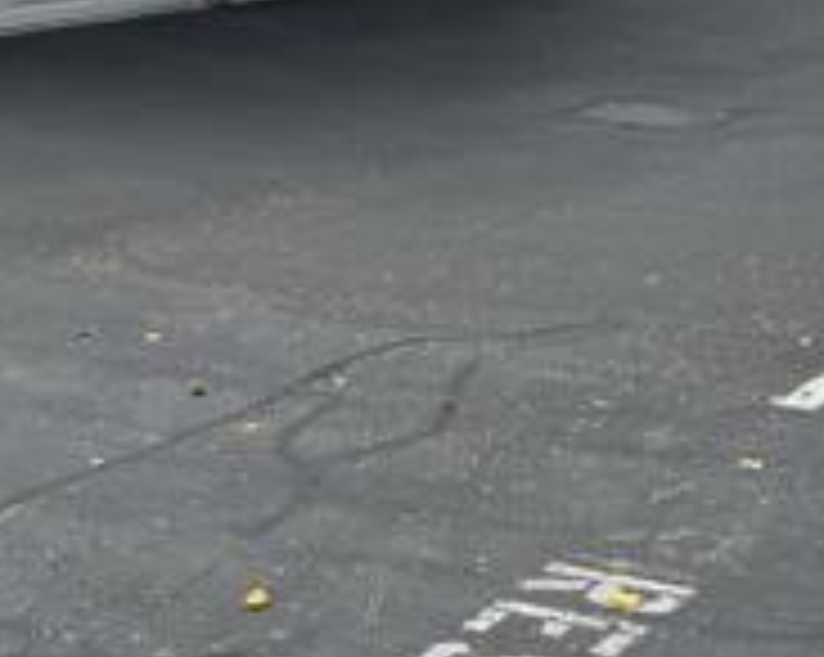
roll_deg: +1.1
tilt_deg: -0.7
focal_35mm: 82
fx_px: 1998
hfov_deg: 21.7
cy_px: -180
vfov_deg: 17.6
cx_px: -149
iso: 80
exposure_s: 1/3597
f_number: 1.78
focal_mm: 6.76
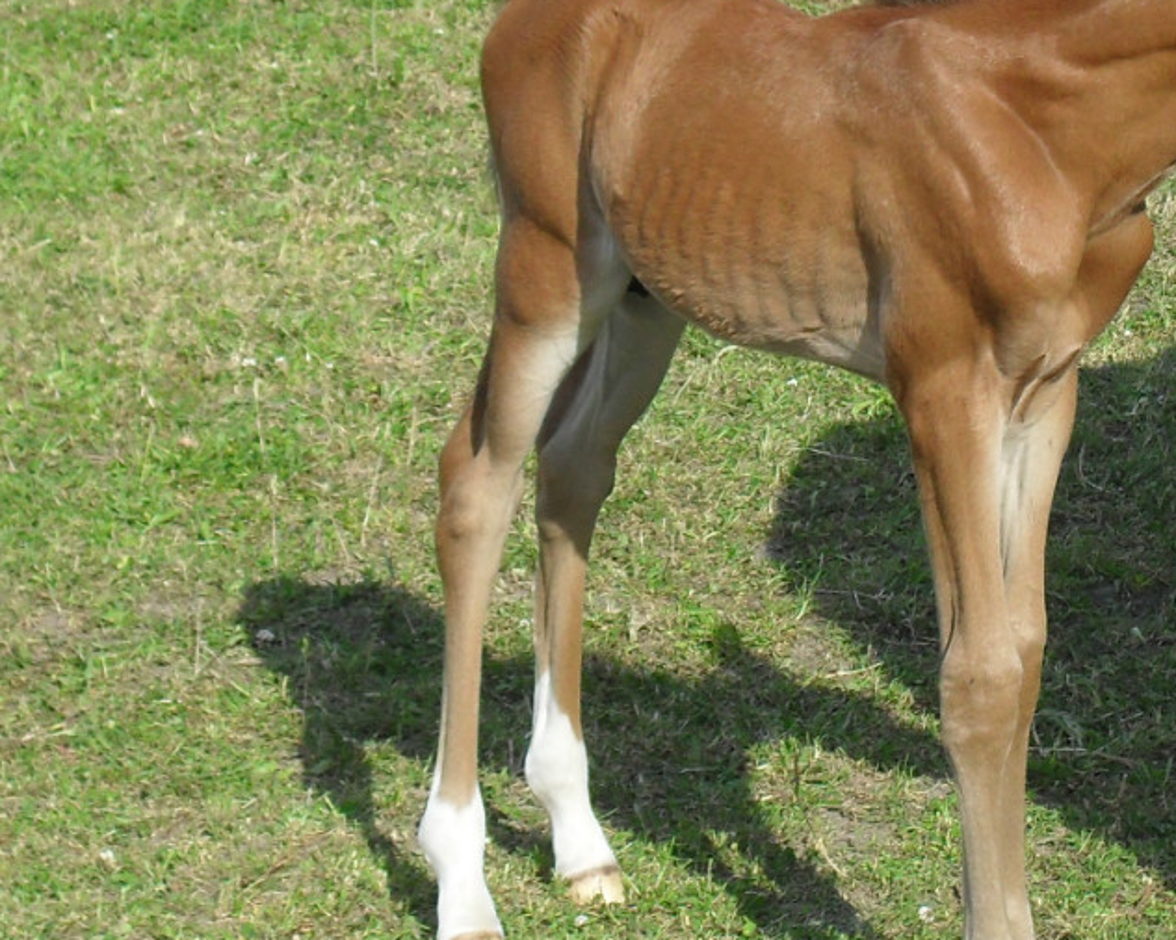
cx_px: 890
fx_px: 3131
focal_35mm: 90
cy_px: 451
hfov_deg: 21.1
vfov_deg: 17.1
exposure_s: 1/500
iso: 100
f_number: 4.3
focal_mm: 10.1
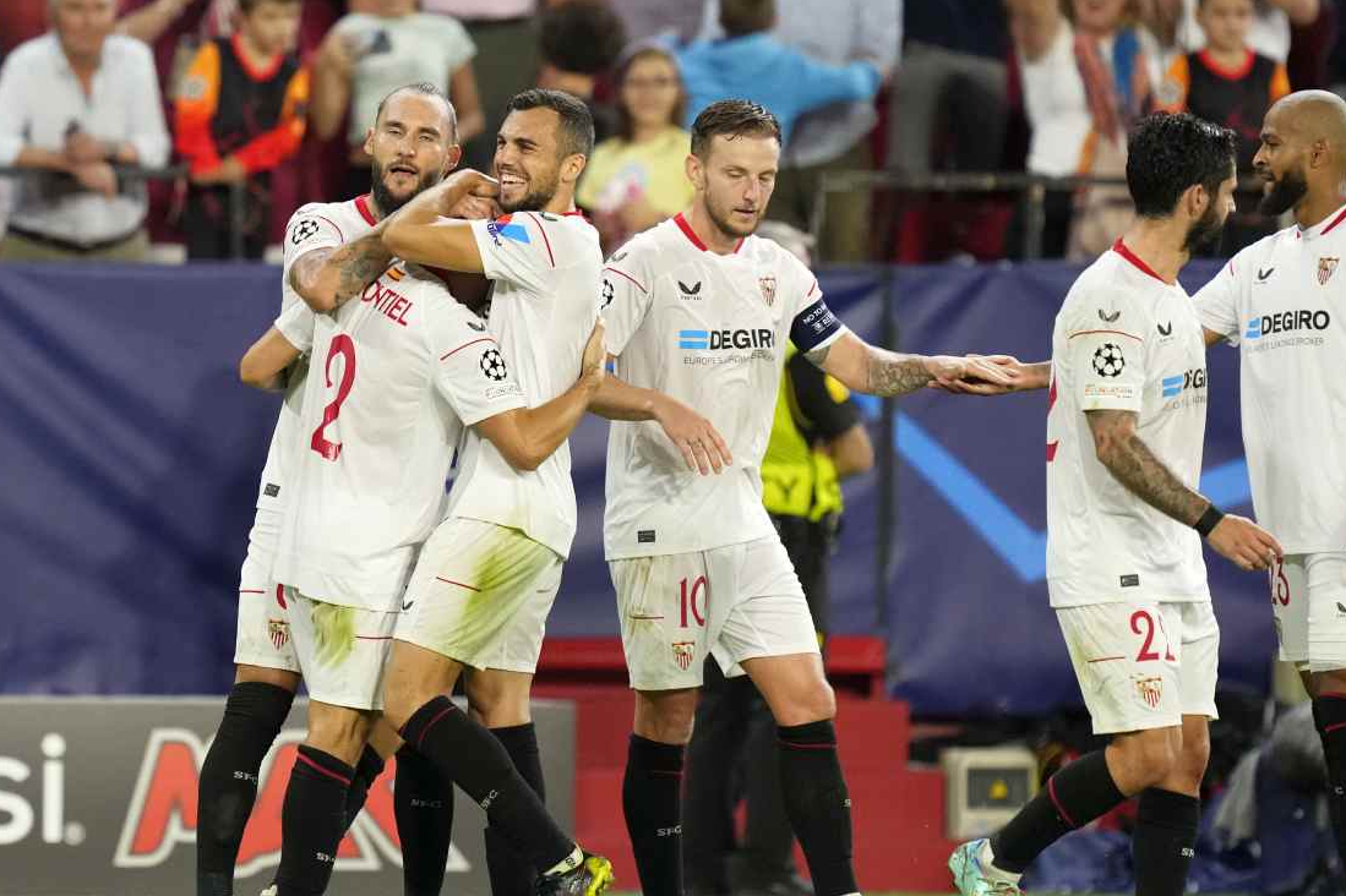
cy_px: 479
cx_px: 752
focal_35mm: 466
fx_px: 17417
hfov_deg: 4.4
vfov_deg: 2.9
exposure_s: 1/1600
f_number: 3.2
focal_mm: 400
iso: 3200
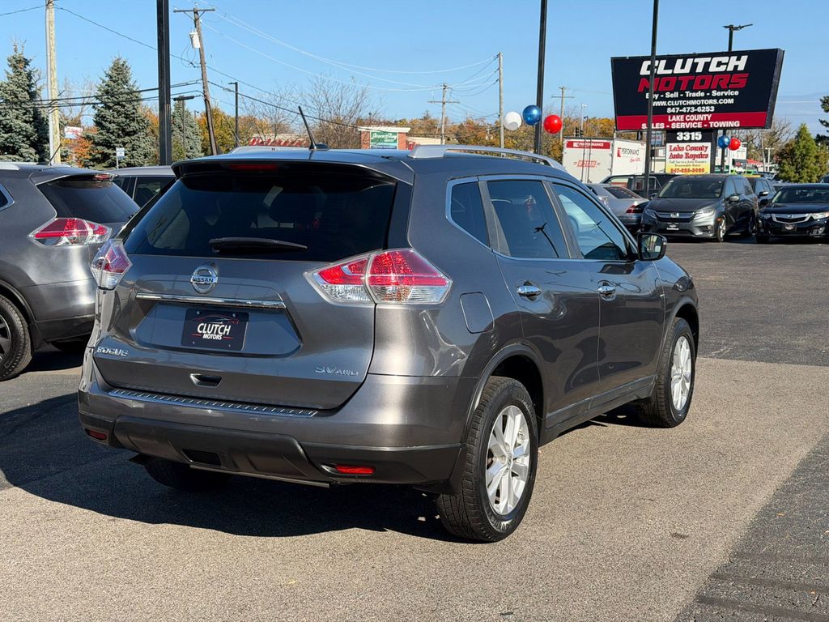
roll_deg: +0.1
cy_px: 311
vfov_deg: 30.3
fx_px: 1150
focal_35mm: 48
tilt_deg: -6.8
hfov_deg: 39.7
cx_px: 414
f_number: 1.78
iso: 64
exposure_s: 1/3226
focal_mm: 6.76
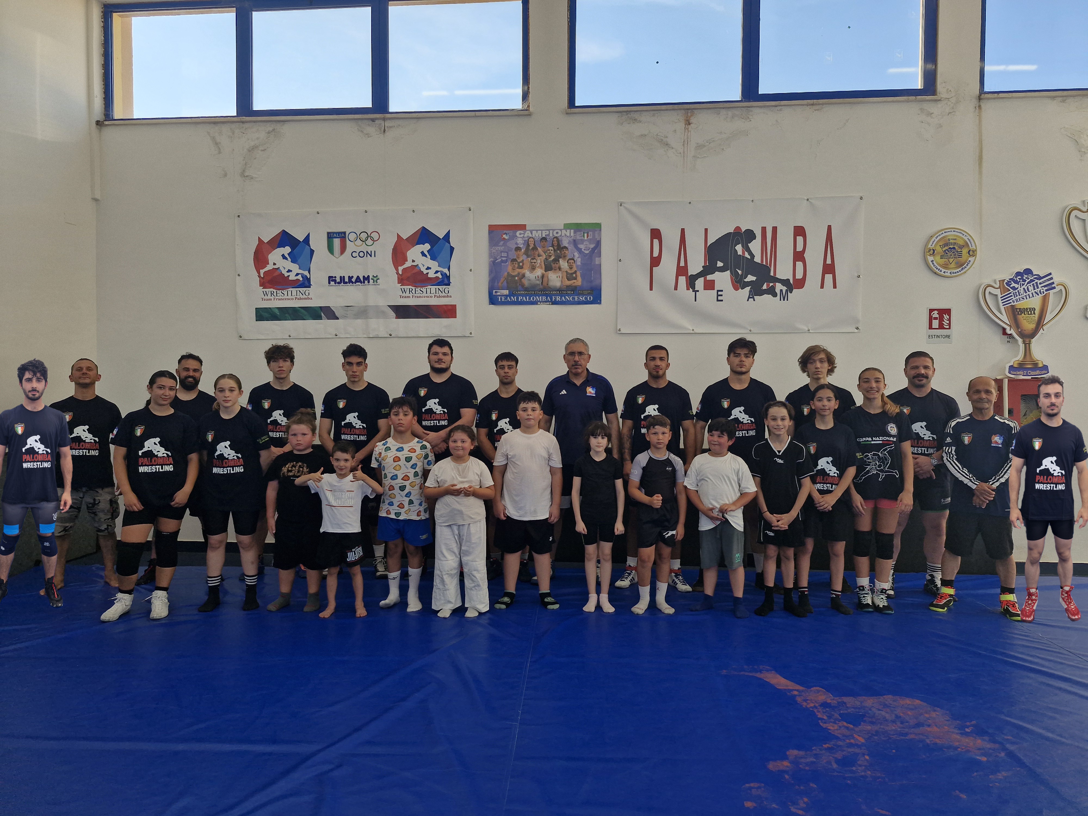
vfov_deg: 58.9
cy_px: 408
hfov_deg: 73.9
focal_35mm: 23
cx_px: 544
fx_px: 723
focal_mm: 5.54
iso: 50
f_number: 1.8
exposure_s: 1/323
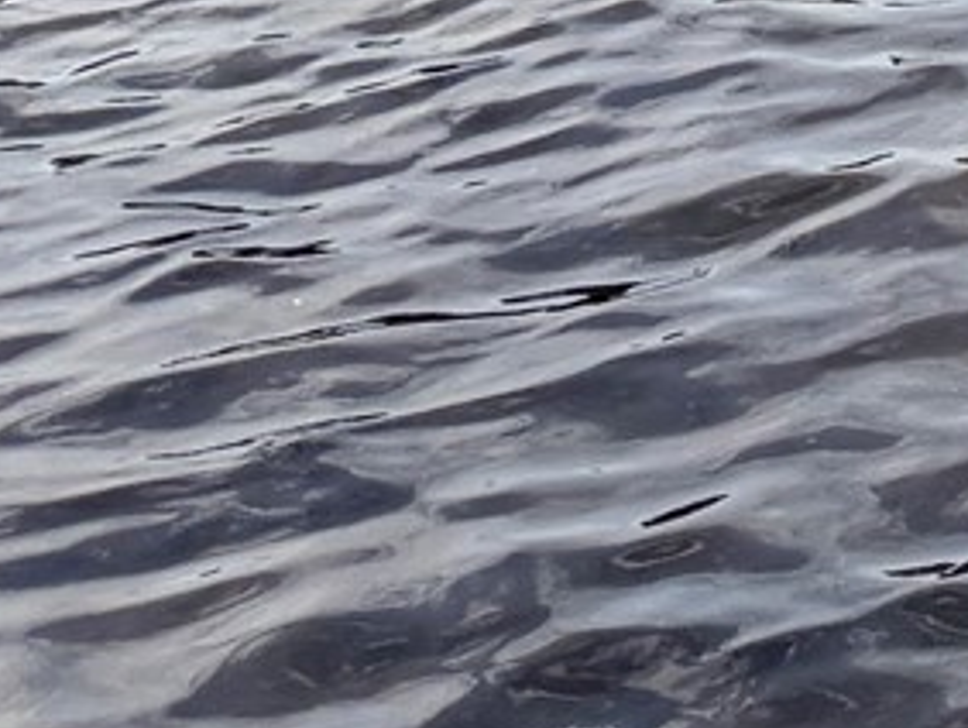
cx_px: 2990
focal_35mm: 174
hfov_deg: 9.0
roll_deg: -0.2
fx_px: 4870
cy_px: -1751
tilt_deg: +0.9
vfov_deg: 7.2
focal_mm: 6.76
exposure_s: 1/4167
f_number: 1.78
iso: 80
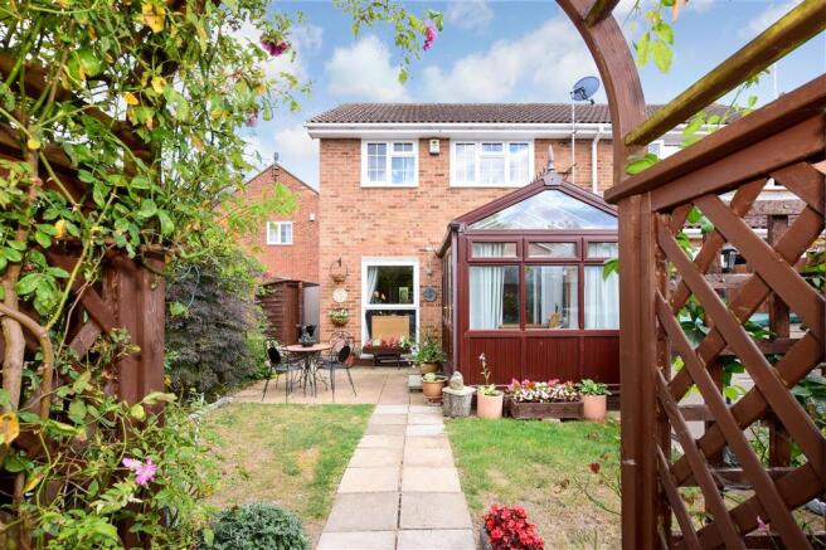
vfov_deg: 77.3
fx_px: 344
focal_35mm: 15
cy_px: 275
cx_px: 413
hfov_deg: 100.4
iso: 400
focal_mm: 10
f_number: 11
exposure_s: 1/200
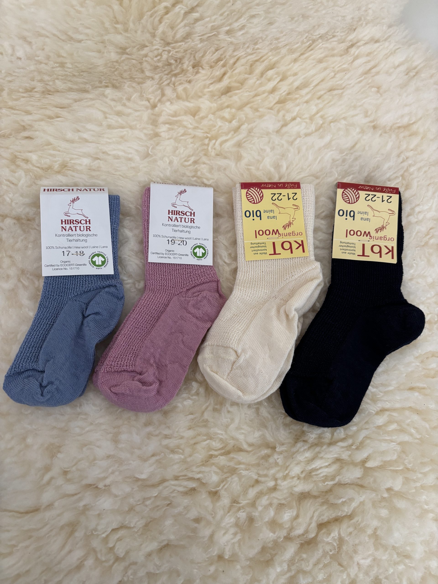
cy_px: 292
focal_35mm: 26
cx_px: 219
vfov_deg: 67.3
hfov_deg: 53.1
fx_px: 439
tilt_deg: -74.8
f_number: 1.6
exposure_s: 1/50
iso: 200
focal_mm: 5.96
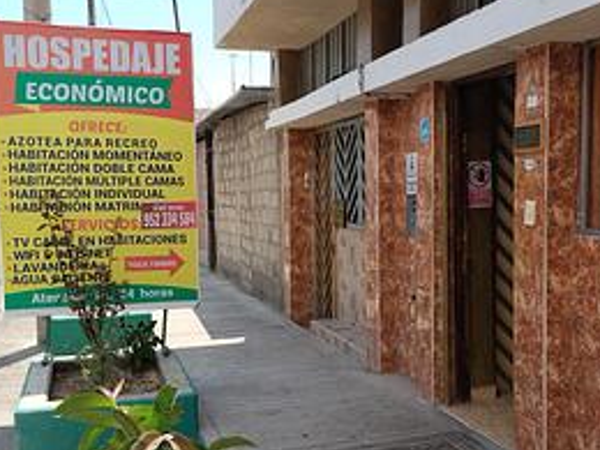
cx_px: 350
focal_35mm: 41
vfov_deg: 35.0
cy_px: 265
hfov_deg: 45.6
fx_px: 711
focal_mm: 4.71
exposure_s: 1/1657
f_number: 1.7
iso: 144
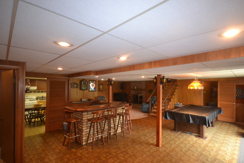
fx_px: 115
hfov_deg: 92.8
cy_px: 85
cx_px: 137
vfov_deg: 70.4
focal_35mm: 17
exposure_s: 1/60
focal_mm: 10
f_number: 4
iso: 2500
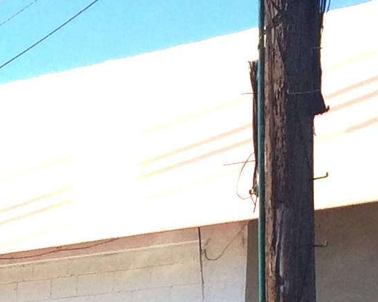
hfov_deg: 10.9
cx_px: -92
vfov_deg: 8.2
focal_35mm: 174
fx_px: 1946
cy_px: 700
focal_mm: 4.12
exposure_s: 1/1642
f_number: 2.2
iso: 32
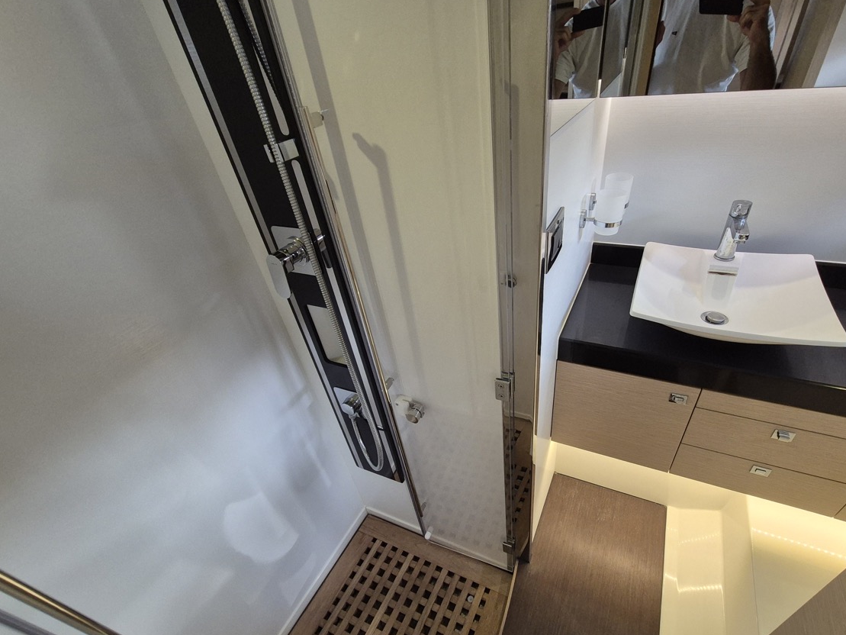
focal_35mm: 15
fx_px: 367
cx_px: 464
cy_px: 357
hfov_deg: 97.9
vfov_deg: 81.4
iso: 250
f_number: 2.2
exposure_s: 1/100
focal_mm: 2.2
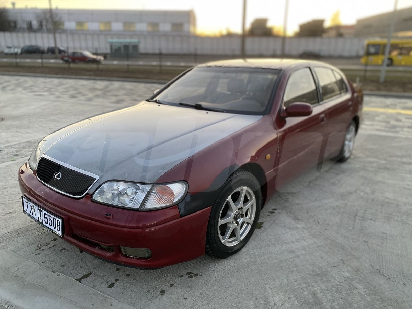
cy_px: 154
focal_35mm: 26
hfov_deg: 67.3
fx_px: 309
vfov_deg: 53.1
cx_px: 206
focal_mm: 4.25
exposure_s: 1/50
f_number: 1.8
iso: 320
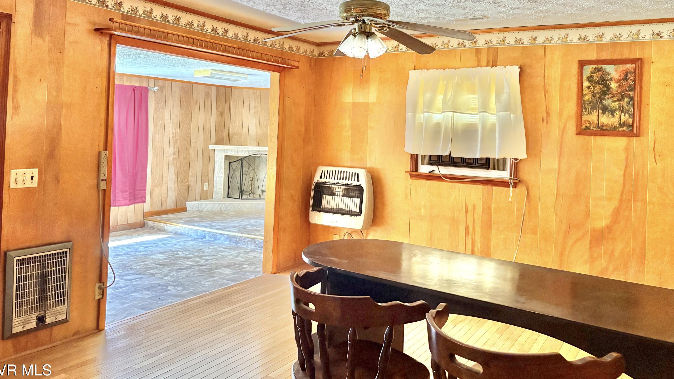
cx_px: 343
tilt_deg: +1.2
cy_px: 127
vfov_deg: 38.5
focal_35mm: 30
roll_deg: -2.2
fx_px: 536
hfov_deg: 64.3
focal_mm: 5.96
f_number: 1.6
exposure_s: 1/60
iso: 500
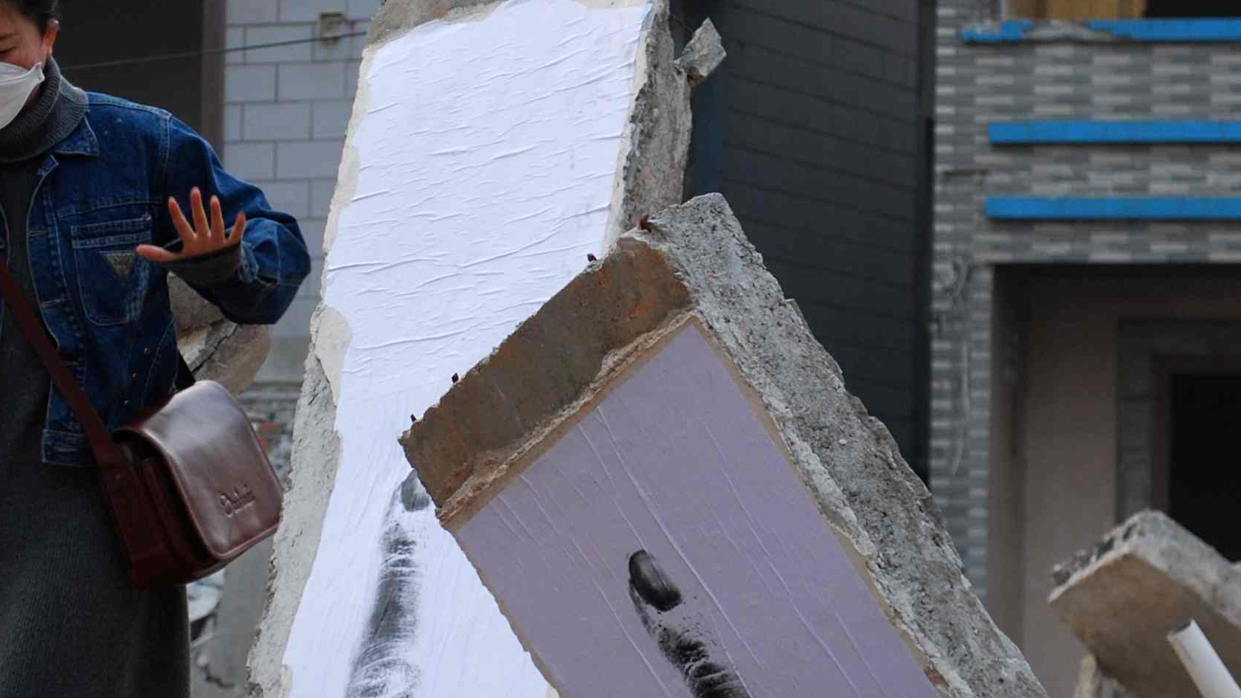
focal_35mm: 199
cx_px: 516
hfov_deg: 10.8
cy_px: 498
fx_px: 6555
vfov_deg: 6.1
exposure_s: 1/100
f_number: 5.6
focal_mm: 55
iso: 200
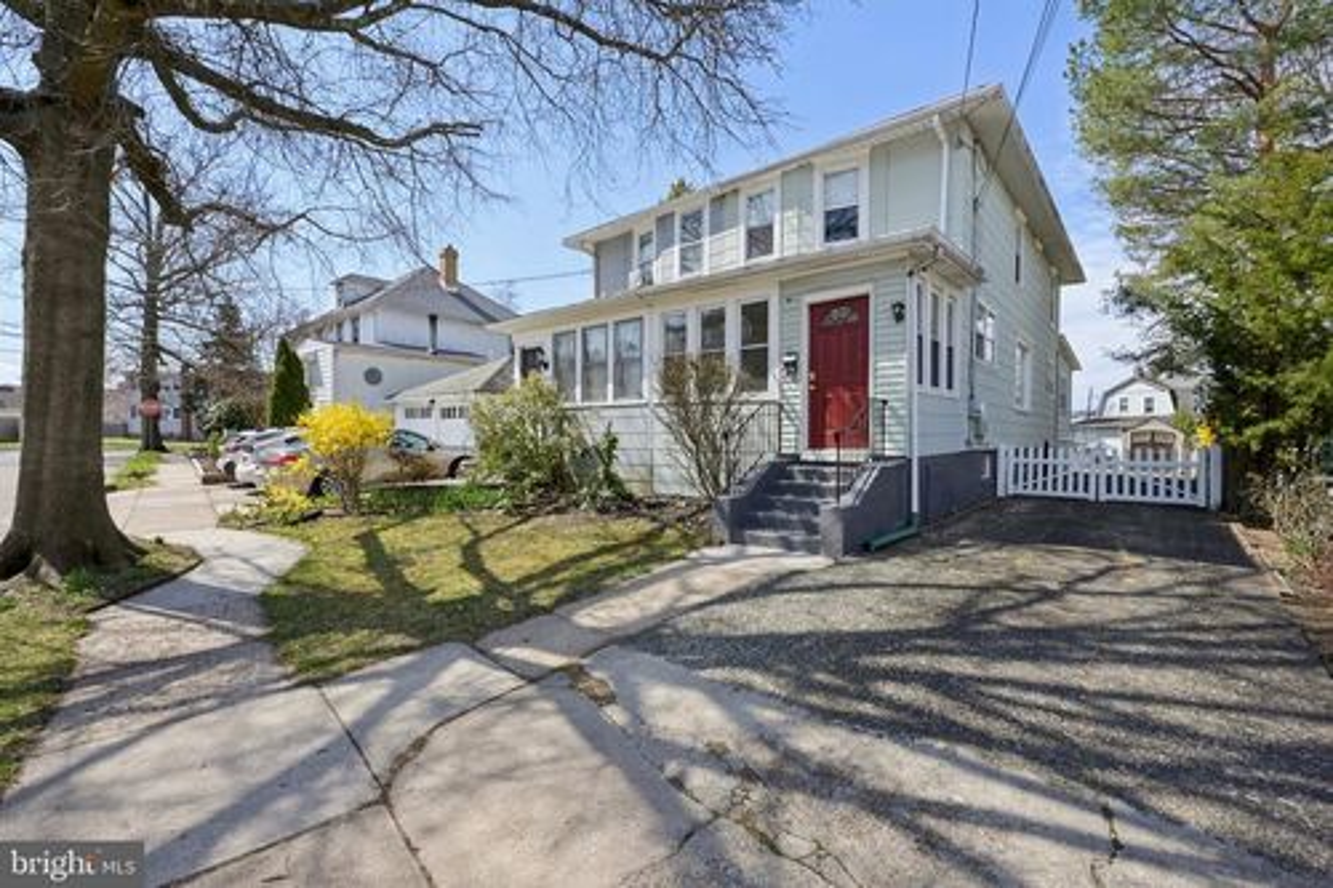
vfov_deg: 77.3
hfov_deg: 100.4
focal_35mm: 15
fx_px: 555
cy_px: 444
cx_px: 666
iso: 400
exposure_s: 1/400
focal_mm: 15
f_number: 11
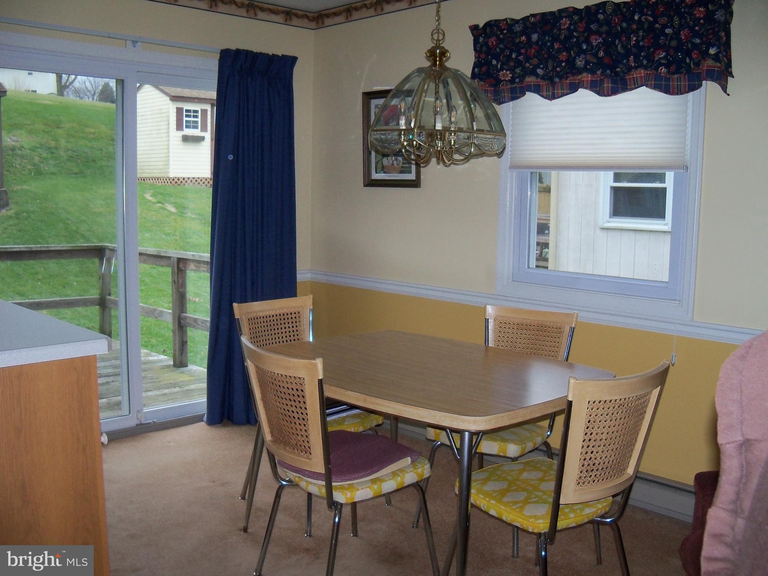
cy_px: 288
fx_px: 777
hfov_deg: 52.6
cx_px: 384
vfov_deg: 40.7
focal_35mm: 35
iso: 200
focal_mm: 6.2
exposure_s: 1/30
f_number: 3.5
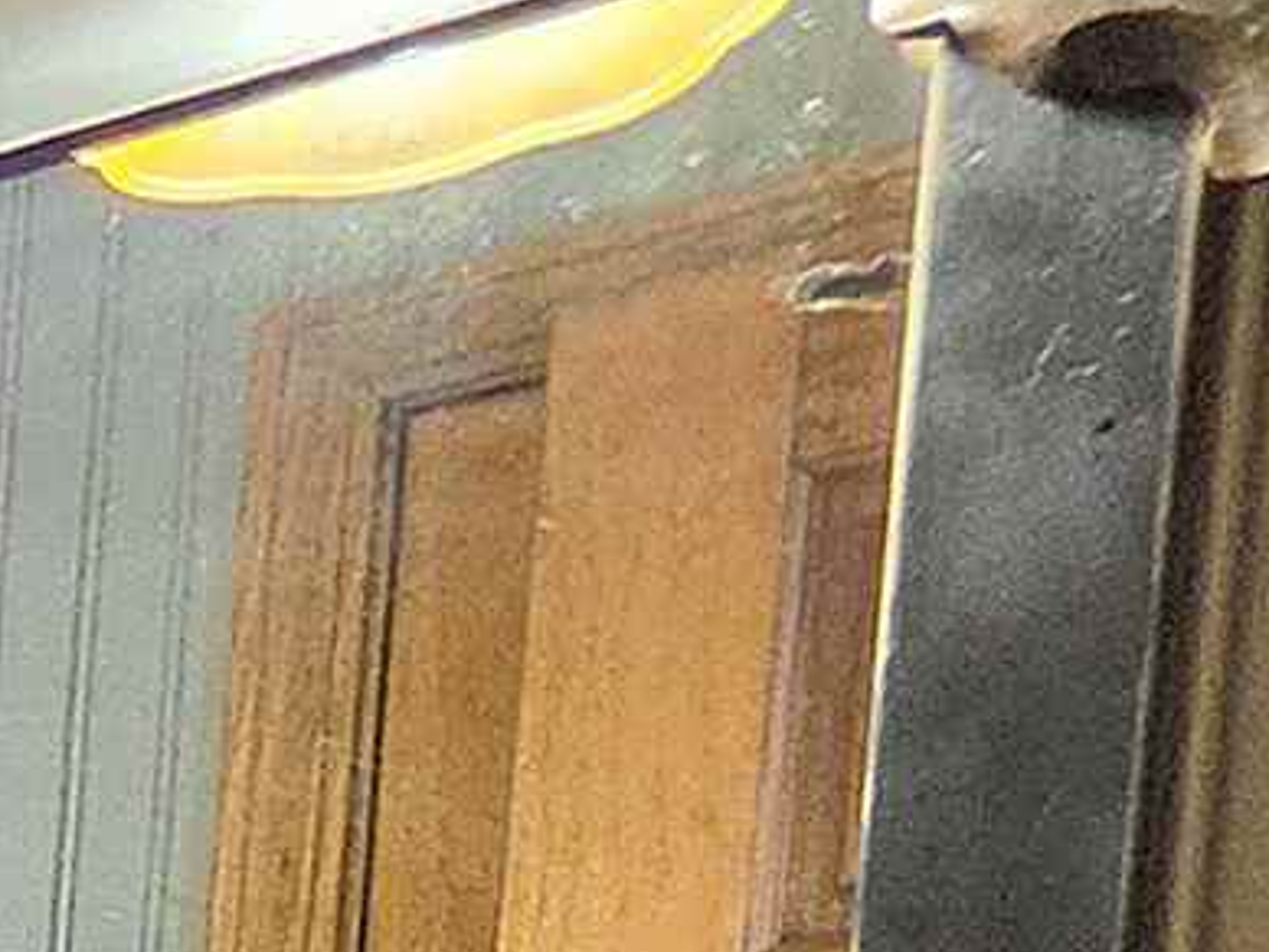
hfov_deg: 10.7
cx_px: -2751
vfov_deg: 11.2
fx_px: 3776
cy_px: 2496
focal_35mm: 103
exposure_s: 1/120
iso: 250
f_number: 1.9
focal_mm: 2.2
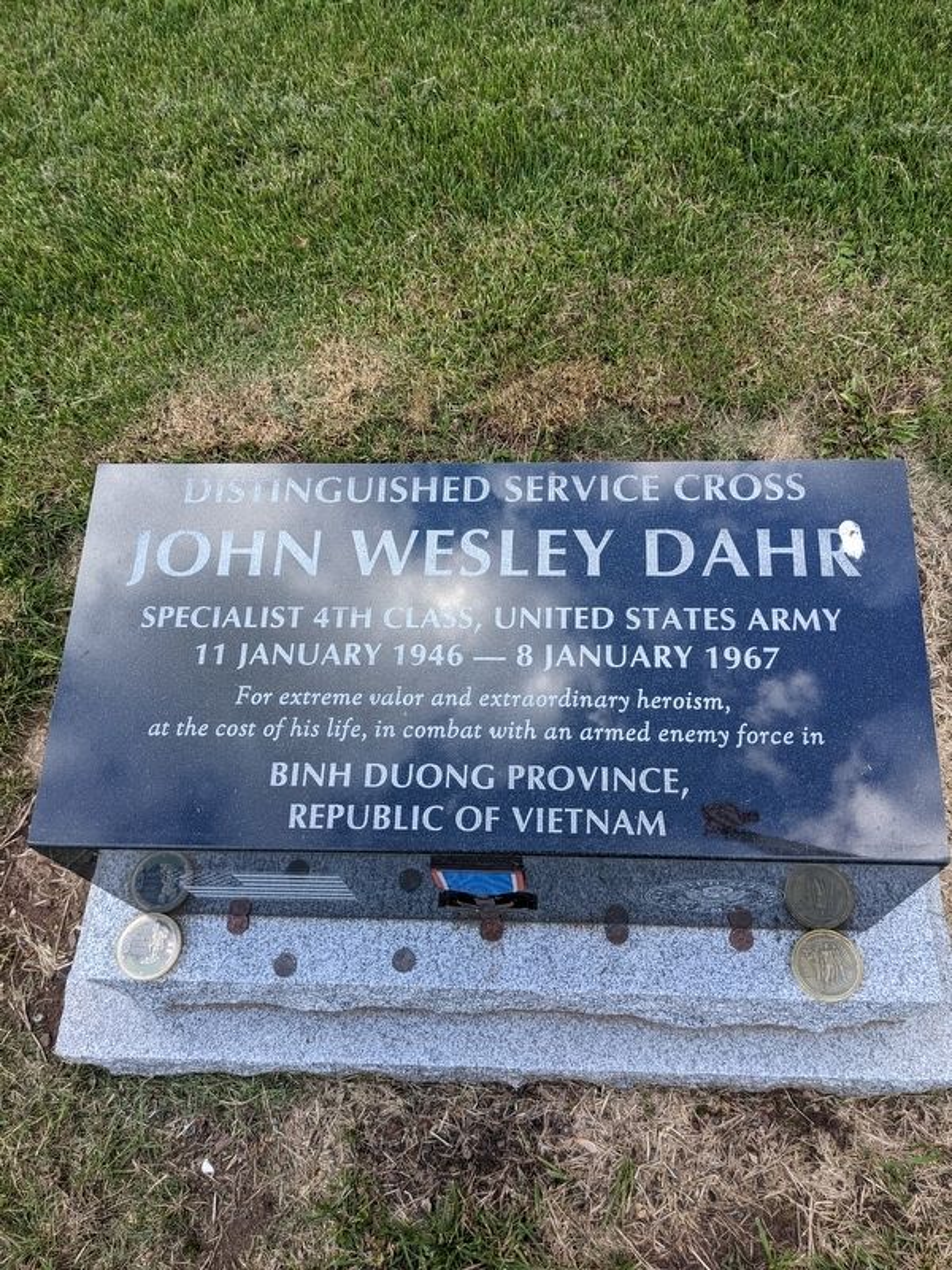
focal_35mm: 27
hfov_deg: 51.4
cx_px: 476
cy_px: 635
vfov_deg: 65.3
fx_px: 990
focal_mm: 4.38
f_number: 1.73
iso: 52
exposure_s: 1/312
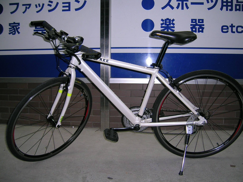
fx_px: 246
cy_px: 91
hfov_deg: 52.6
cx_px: 122
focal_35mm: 35
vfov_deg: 40.7
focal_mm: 5.4
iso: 58
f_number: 2.8
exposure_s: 1/60.1
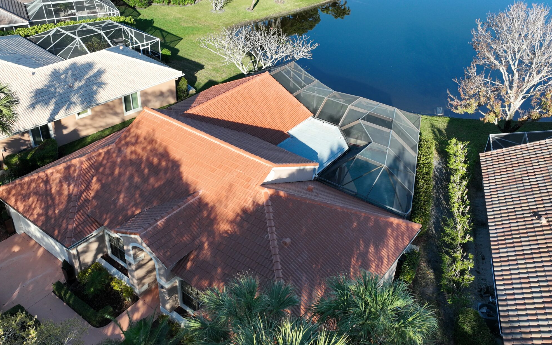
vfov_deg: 38.3
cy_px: 152
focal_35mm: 33
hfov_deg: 58.0
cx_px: 244
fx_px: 496
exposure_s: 1/160
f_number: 2.8
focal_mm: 12.29
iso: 200
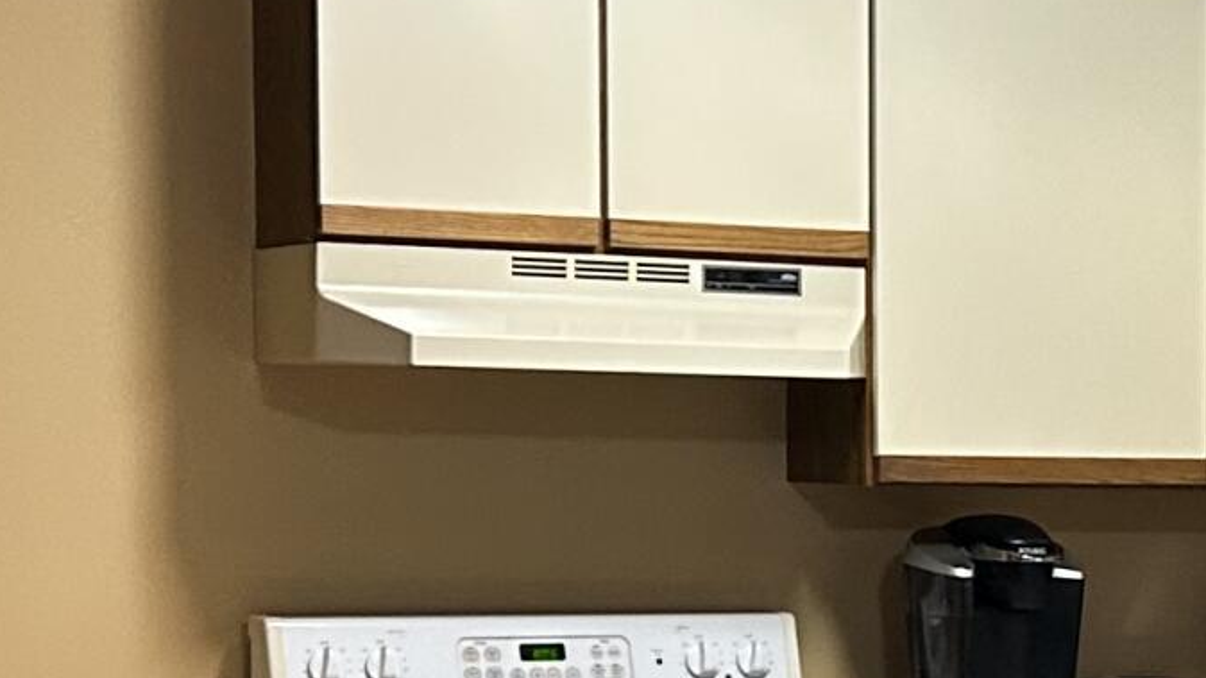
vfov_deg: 9.5
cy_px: 730
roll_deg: -1.3
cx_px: 1401
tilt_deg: -3.5
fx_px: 4029
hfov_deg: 16.4
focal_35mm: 126
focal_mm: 5.7
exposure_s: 1/60
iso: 250
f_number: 1.5
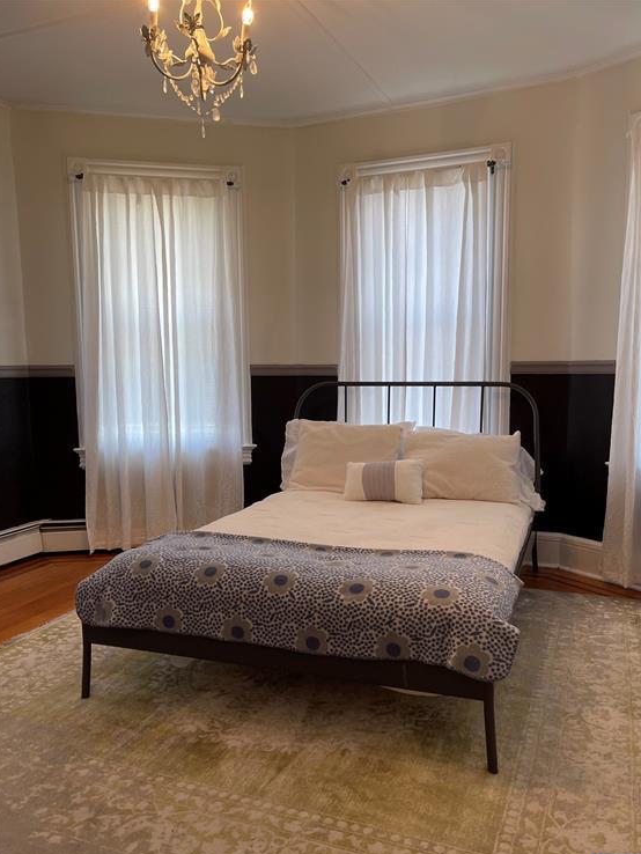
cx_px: 326
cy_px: 443
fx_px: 642
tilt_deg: -6.1
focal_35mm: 26
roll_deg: +1.8
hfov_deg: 53.1
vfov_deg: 67.3
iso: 100
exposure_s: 1/120
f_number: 1.6
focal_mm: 5.1
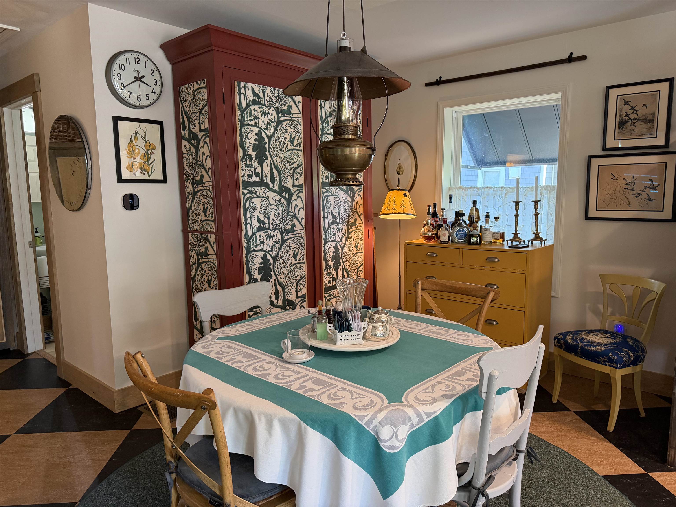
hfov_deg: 71.6
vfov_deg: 56.8
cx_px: 338
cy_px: 254
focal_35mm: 24
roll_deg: +1.3
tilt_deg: -8.5
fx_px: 469
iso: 400
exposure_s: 1/120
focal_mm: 6.76
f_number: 1.78
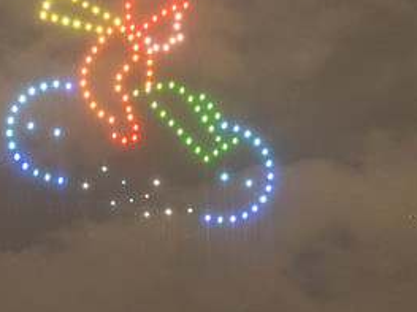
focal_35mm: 69
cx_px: 125
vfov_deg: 21.2
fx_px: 831
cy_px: 205
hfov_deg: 27.9
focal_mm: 32.5
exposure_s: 1/1.67
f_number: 4
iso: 6400
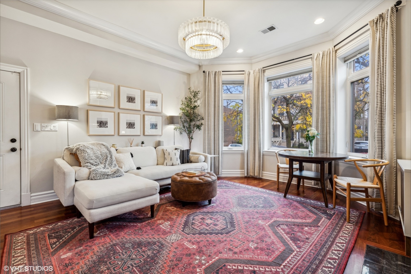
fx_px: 183
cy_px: 137
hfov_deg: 96.7
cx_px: 206
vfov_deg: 73.7
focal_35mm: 16
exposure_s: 1/10
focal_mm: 16
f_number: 8
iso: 320
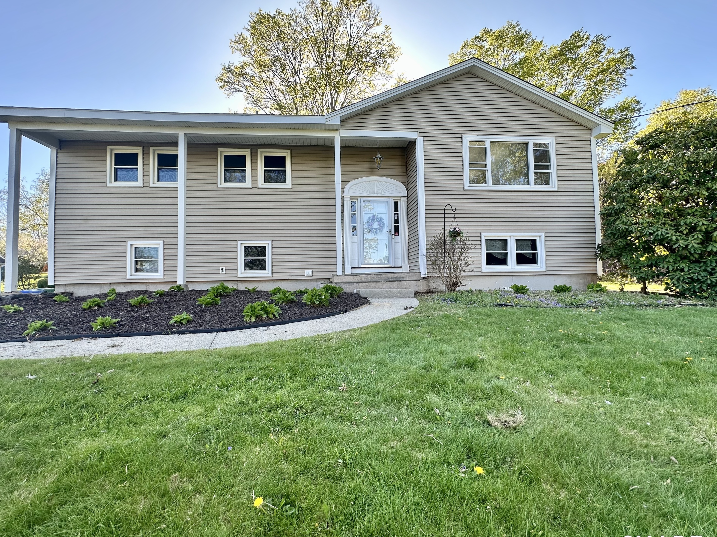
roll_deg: +0.8
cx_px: 353
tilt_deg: +2.7
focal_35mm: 15
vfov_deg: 81.7
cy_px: 268
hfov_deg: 98.2
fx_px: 311
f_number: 2.2
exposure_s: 1/196
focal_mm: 2.22
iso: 40
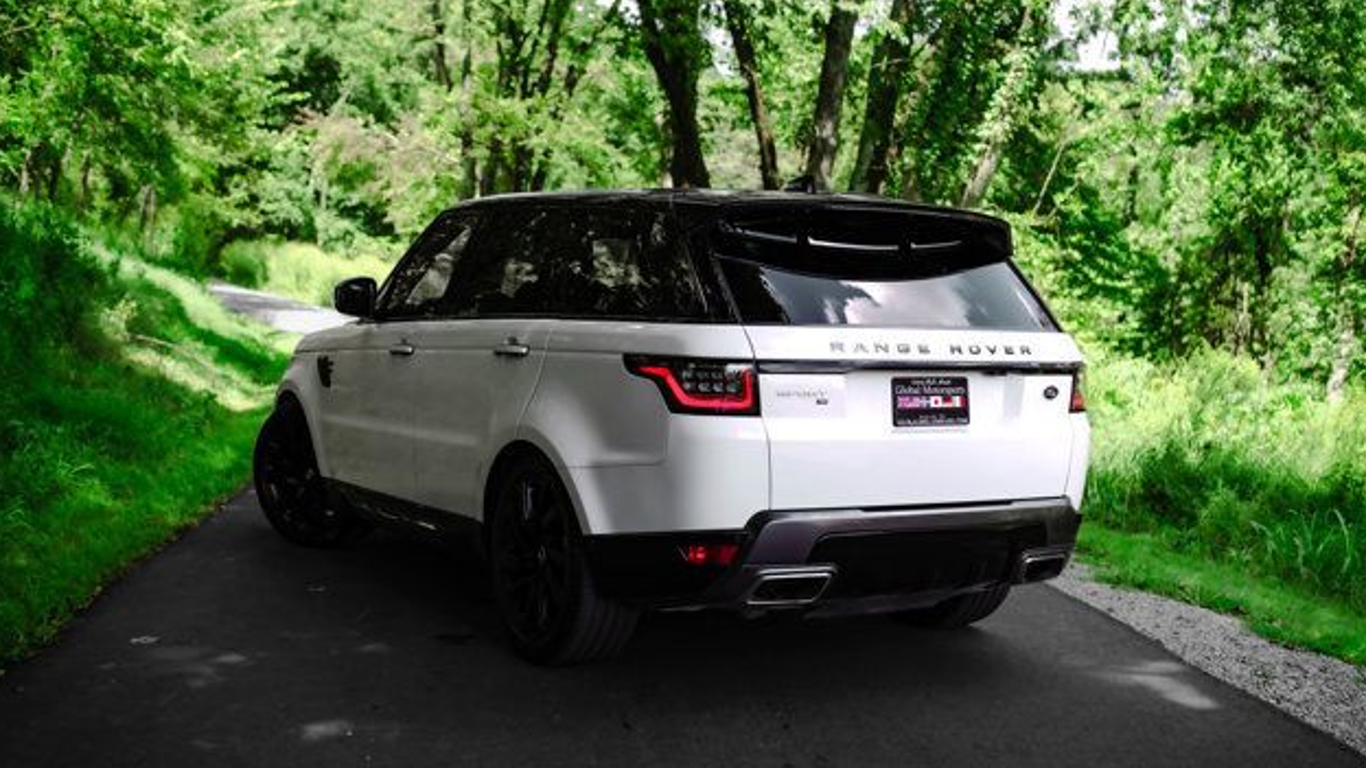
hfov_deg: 47.4
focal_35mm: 43
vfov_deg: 27.7
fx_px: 1557
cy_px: 450
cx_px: 690
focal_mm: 40
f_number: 3.5
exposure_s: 1/1600
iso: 500
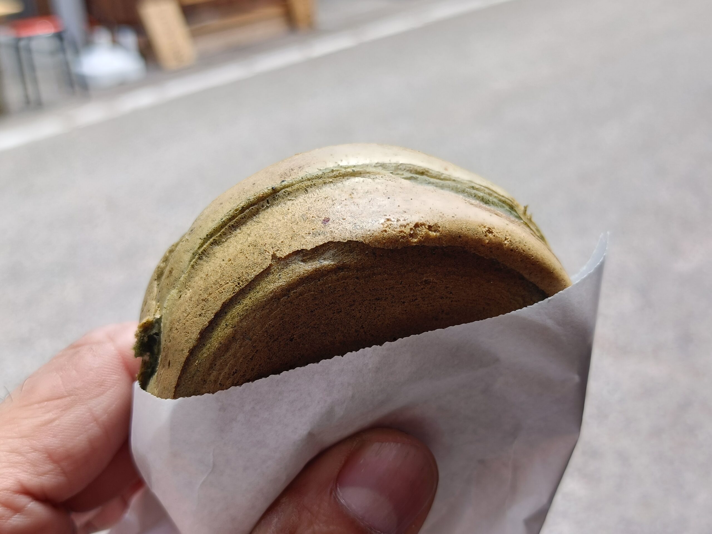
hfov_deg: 44.8
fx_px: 864
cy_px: 267
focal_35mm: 42
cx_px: 356
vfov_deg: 34.3
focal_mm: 4.7
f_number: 1.7
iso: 50
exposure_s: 1/163
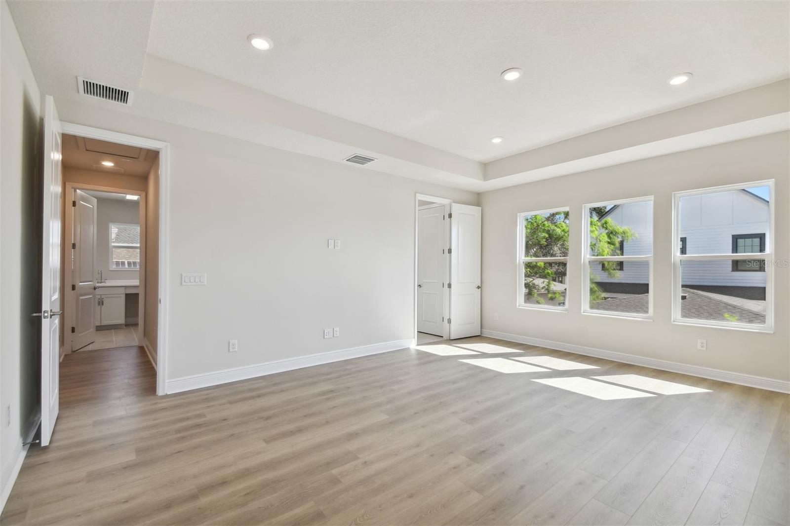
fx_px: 329
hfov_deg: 100.4
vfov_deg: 77.3
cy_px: 263
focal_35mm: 15
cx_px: 395
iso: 100
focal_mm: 10
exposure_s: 1/100
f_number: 7.1
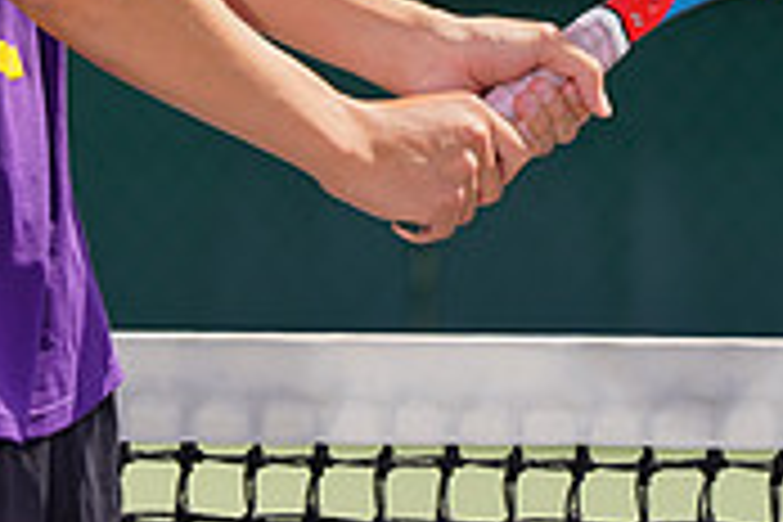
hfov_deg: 2.1
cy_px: -241
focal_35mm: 1000
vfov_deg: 1.4
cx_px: 76
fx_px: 21748
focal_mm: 300
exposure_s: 1/250
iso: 100
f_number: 9
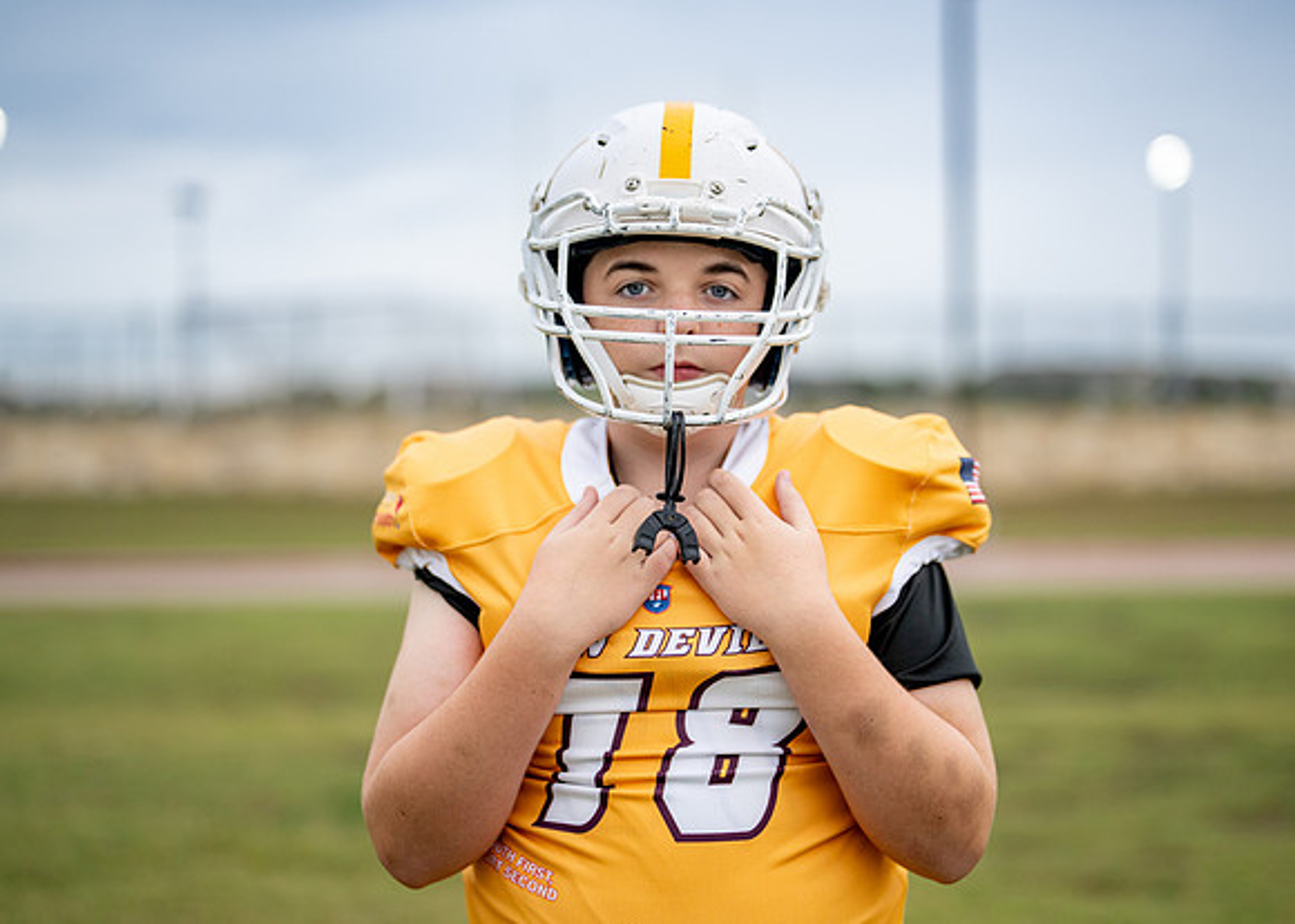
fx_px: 2101
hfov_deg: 34.2
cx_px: 683
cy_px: 431
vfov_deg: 24.8
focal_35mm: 57
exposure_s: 1/2000
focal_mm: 50
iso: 320
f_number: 1.2
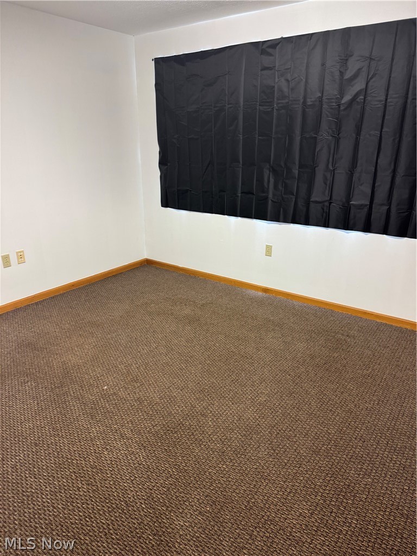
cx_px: 208
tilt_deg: -19.7
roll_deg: -0.5
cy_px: 278
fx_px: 385
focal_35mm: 24
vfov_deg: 71.6
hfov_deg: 56.8
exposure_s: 1/60
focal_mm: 6.76
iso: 200
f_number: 1.78
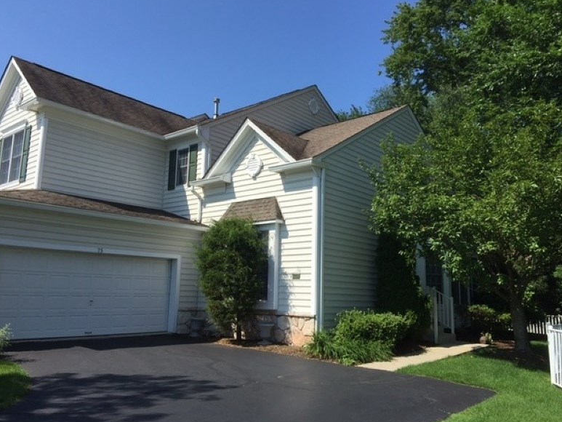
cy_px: 213
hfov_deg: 60.0
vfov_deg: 46.8
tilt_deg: +10.7
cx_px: 285
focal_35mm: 30
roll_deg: -1.3
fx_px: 487
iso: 32
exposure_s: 1/1647
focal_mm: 4.15
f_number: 2.2
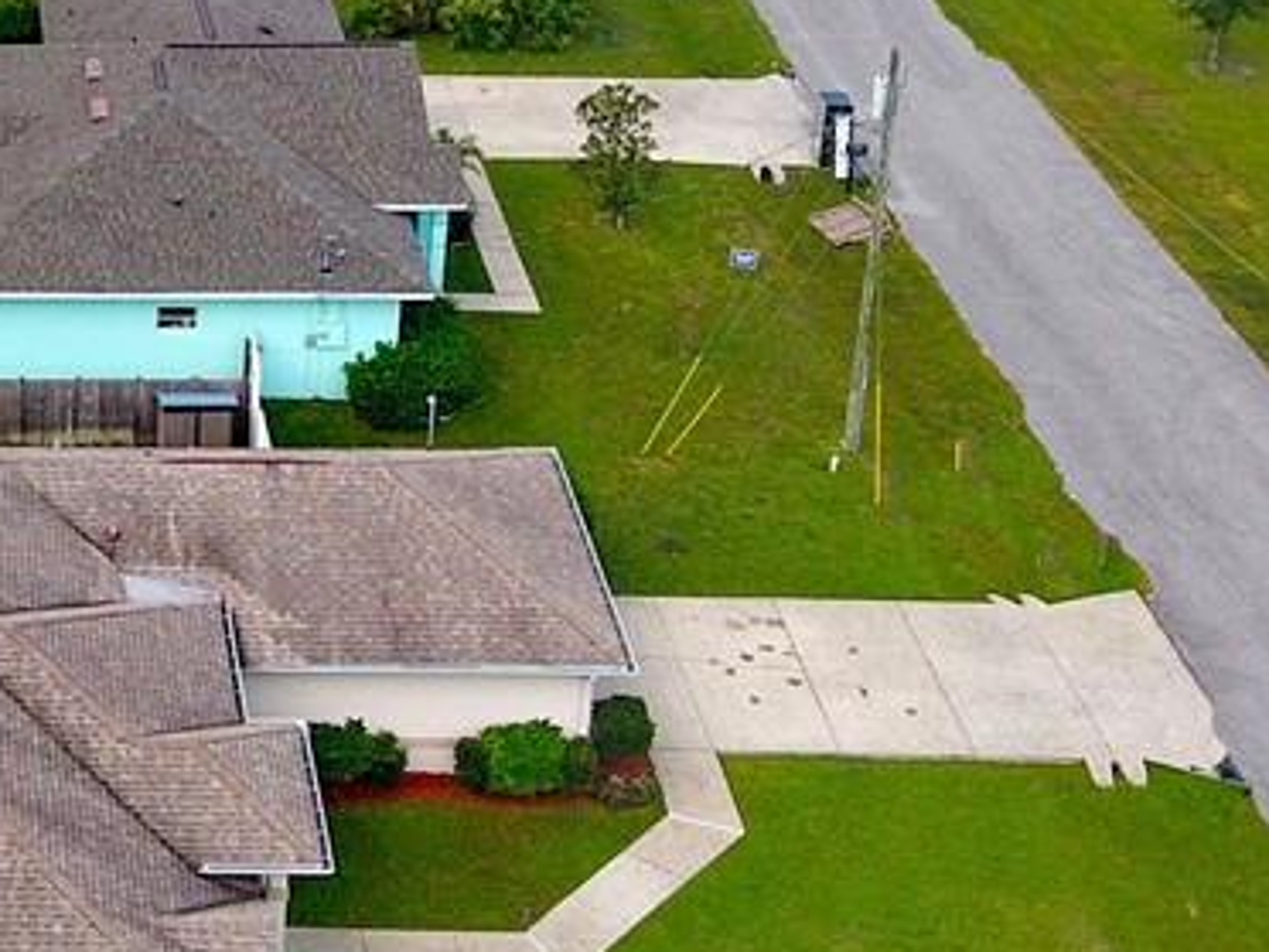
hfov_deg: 21.8
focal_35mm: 86
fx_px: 3153
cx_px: -65
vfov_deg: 17.1
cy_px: 225
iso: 100
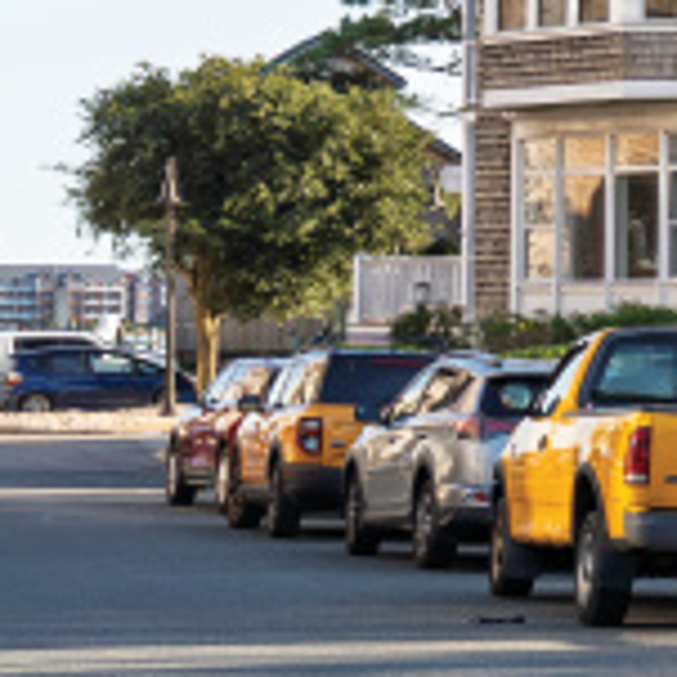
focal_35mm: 197
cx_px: 2040
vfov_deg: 8.8
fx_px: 4359
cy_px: 78
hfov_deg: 7.7
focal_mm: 35
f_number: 2.8
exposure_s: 1/640
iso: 100
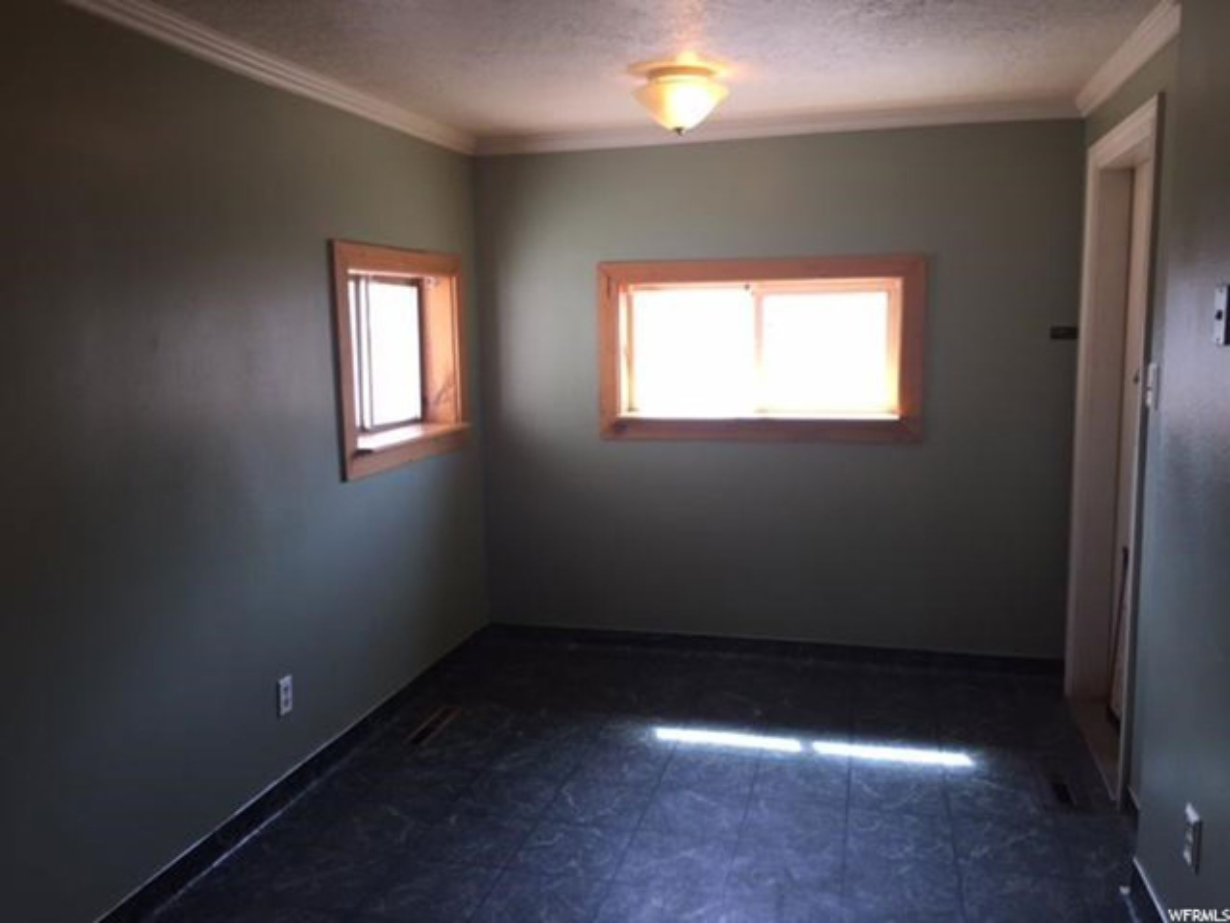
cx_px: 615
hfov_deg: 61.7
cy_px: 462
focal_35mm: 29
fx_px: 1030
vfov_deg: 48.2
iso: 40
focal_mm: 4.15
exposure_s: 1/40
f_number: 2.2
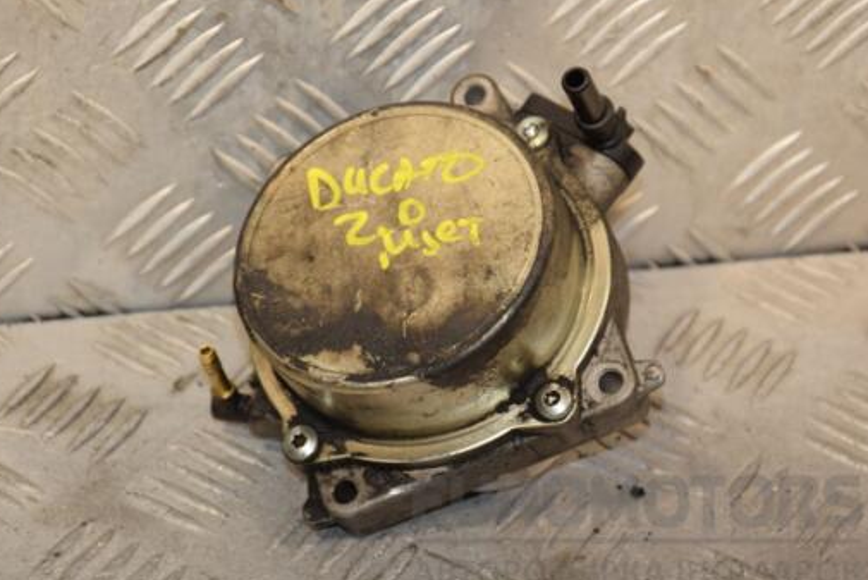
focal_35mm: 164
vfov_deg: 8.4
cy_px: 272
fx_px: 3955
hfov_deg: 12.5
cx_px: 380
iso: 800
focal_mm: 92
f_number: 5.6
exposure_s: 1/200
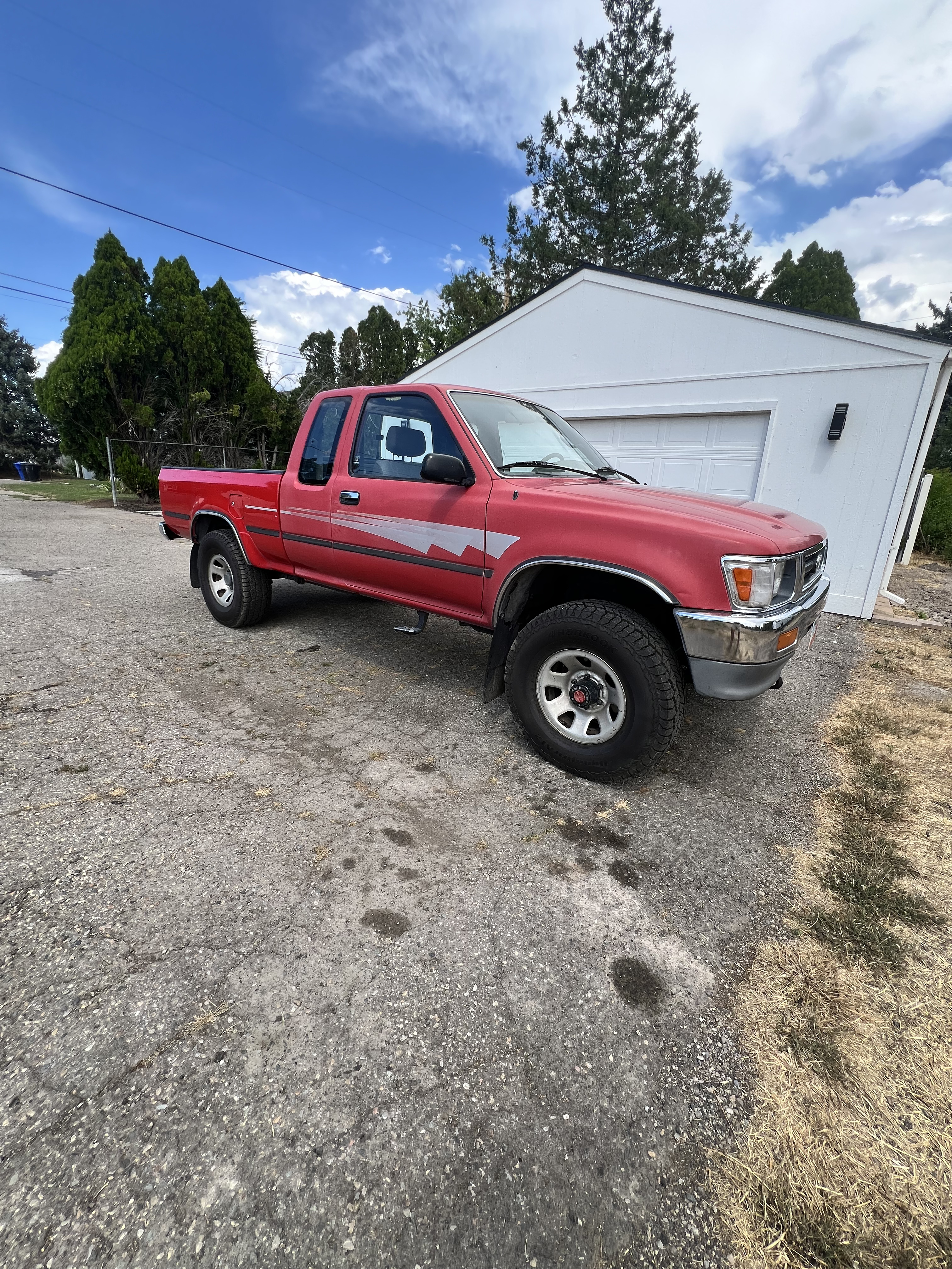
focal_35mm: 13
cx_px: 476
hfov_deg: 89.9
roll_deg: -3.3
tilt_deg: -15.8
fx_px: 477
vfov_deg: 106.2
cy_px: 634
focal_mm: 1.57
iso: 32
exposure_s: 1/619
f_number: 1.8
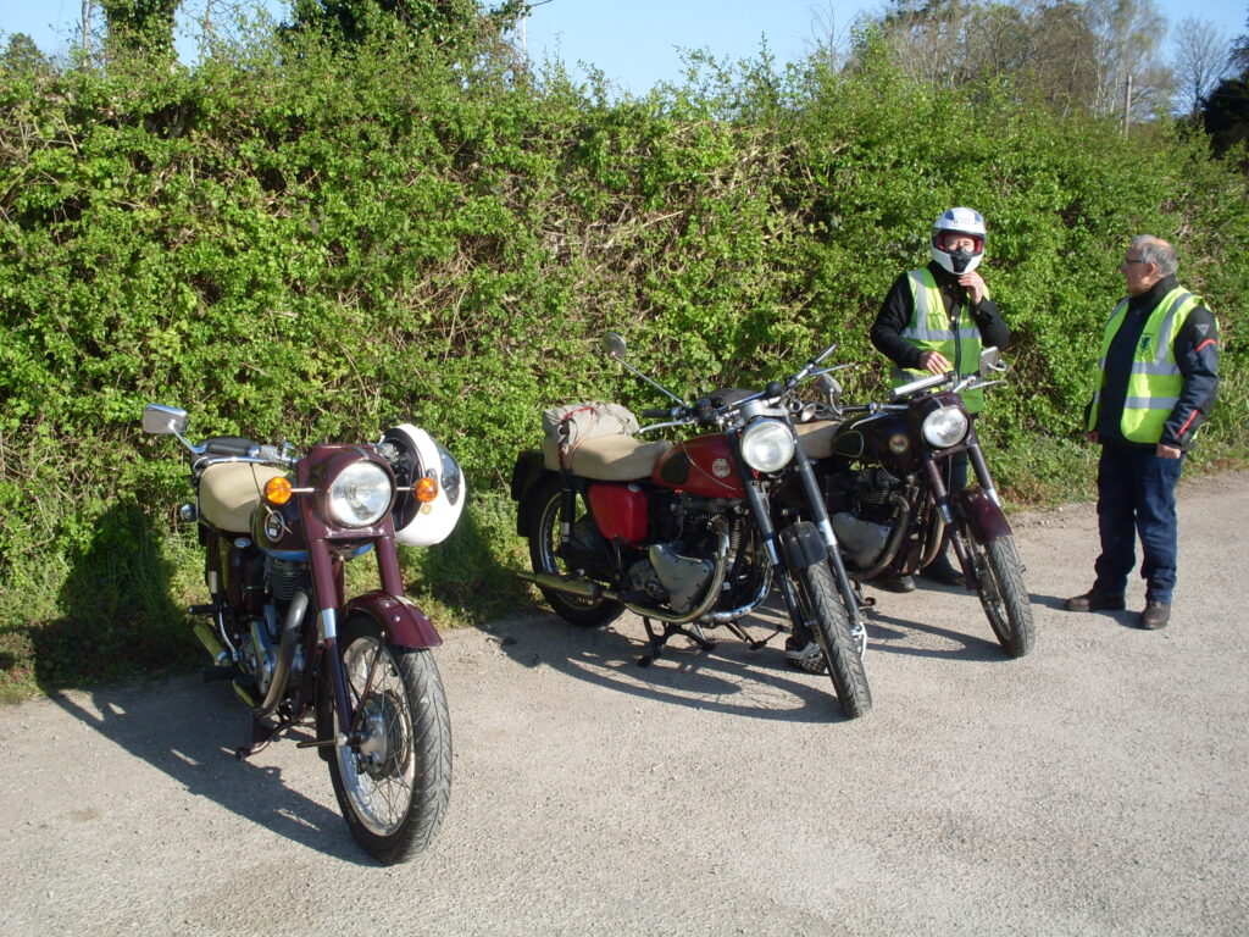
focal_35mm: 38
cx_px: 624
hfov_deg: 49.0
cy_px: 468
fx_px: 1371
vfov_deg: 37.7
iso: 80
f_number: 8.4
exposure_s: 1/125
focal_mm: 6.3
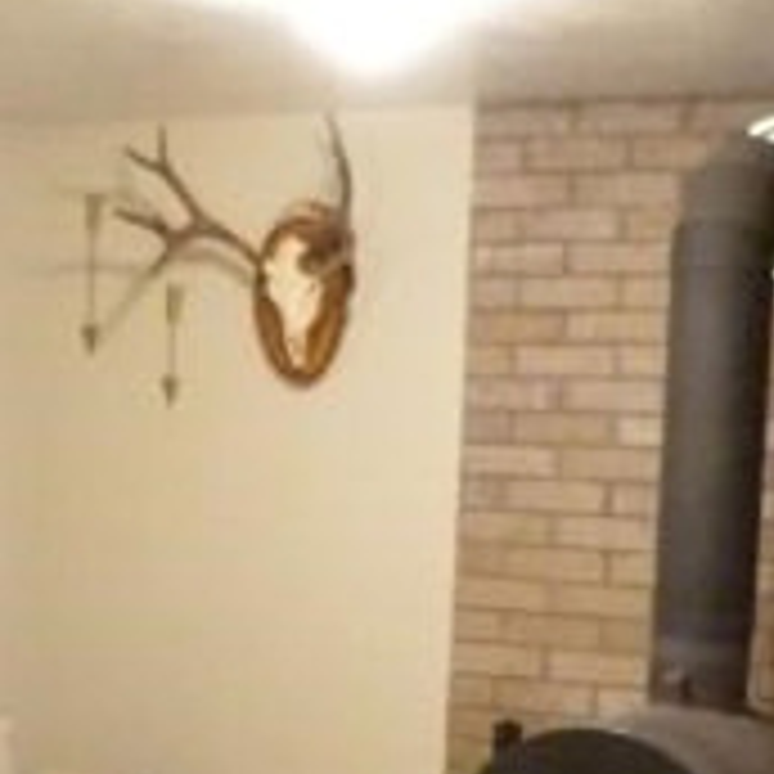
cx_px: 202
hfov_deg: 21.0
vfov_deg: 20.1
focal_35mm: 82
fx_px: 2074
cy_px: 878
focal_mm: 4.5
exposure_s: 1/20
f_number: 2.8
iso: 800
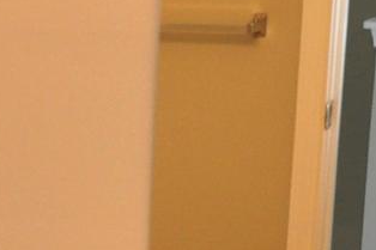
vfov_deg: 7.7
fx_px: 1837
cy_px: 367
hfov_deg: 10.3
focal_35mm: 176
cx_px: -497
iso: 1000
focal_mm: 18
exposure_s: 1/60
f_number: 4.5
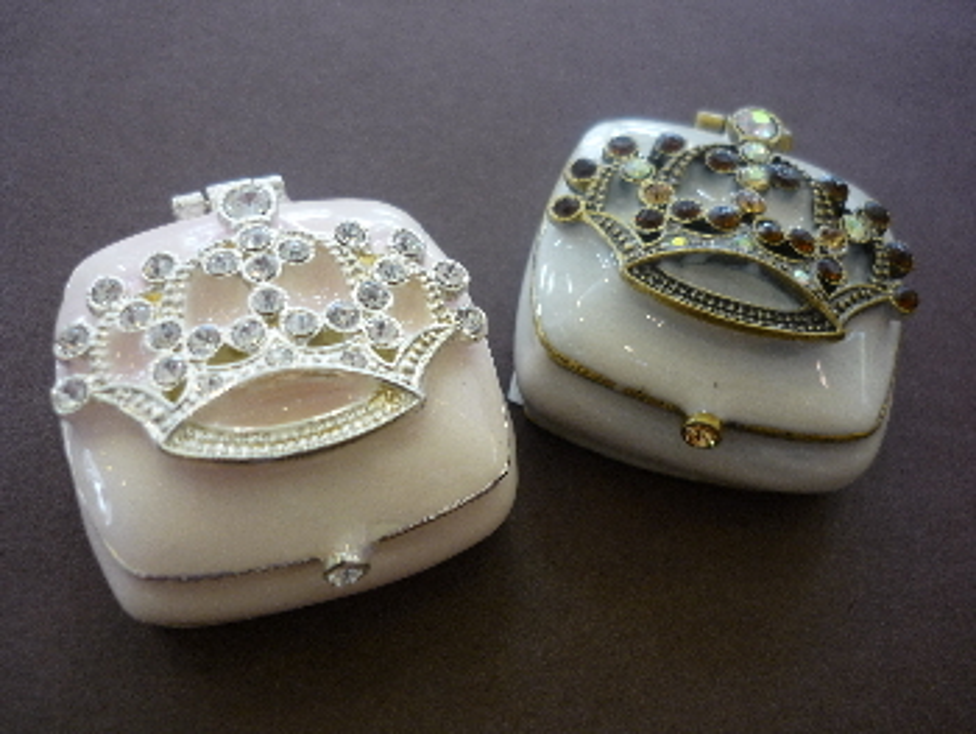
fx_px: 931
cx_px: 488
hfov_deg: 55.3
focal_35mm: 33
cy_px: 367
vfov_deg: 43.0
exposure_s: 1/30
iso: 100
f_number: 2.8
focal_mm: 5.5
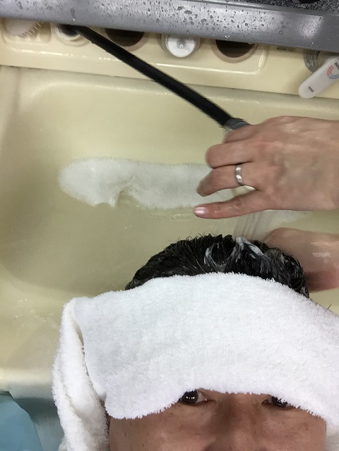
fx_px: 405
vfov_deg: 58.4
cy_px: 226
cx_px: 170
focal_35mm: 31
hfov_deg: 45.4
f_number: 2.2
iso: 64
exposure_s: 1/30
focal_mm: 2.65
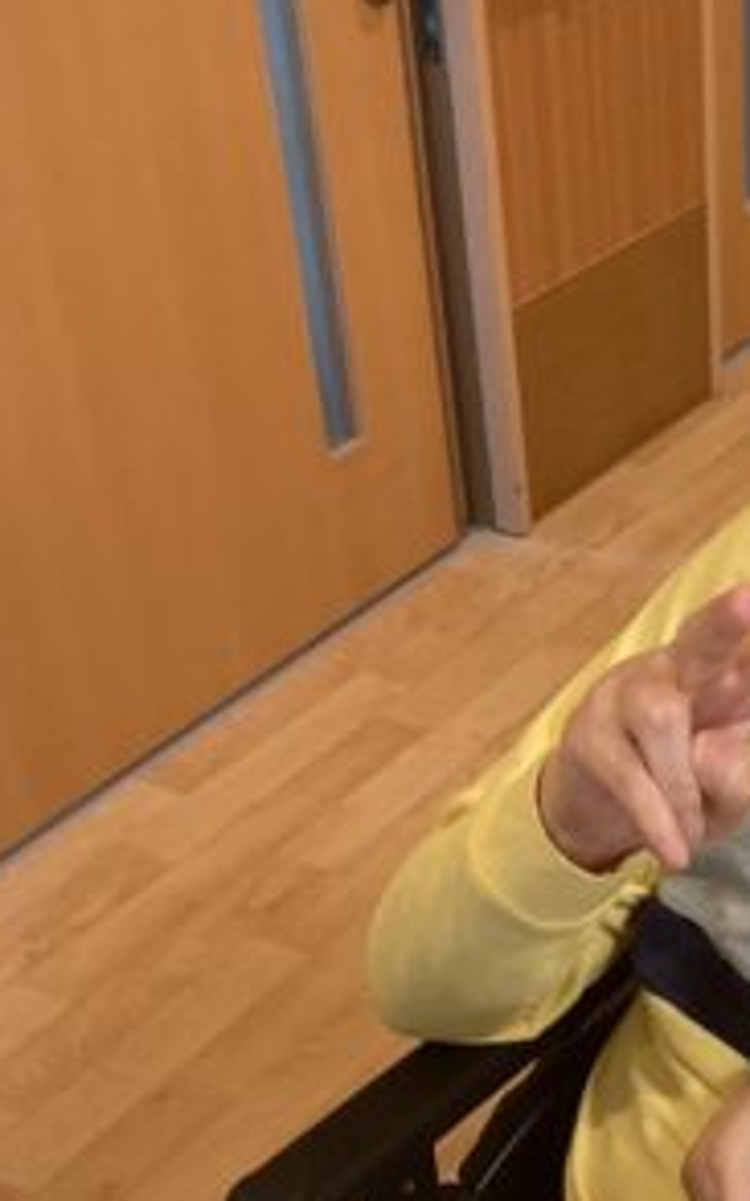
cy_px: 1074
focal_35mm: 63
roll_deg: -1.6
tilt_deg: -39.8
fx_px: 2061
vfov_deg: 31.0
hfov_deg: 19.5
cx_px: 877
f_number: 1.8
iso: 125
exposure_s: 1/60
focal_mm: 3
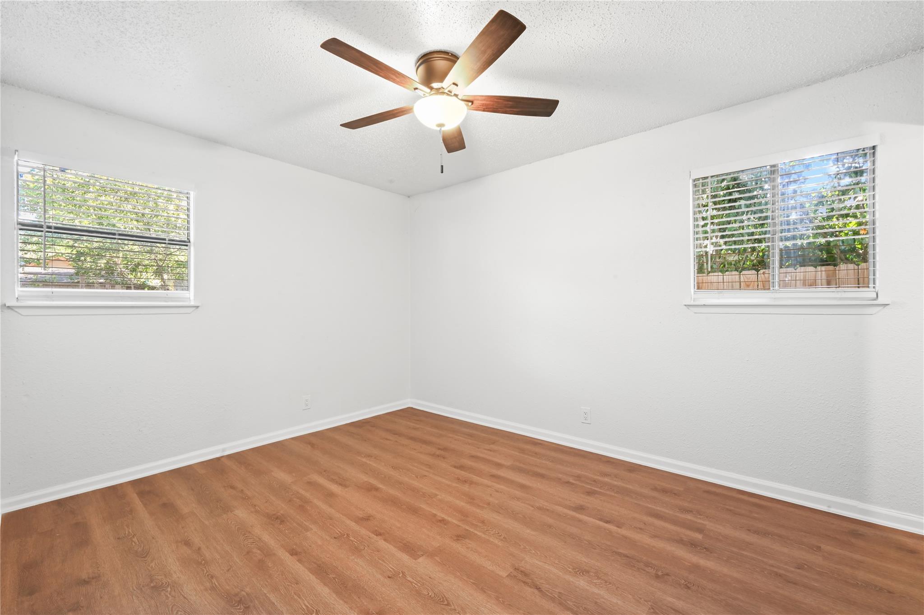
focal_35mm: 15
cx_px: 462
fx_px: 385
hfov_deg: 100.4
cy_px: 308
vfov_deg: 77.2
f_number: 14
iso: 200
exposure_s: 3
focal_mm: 15
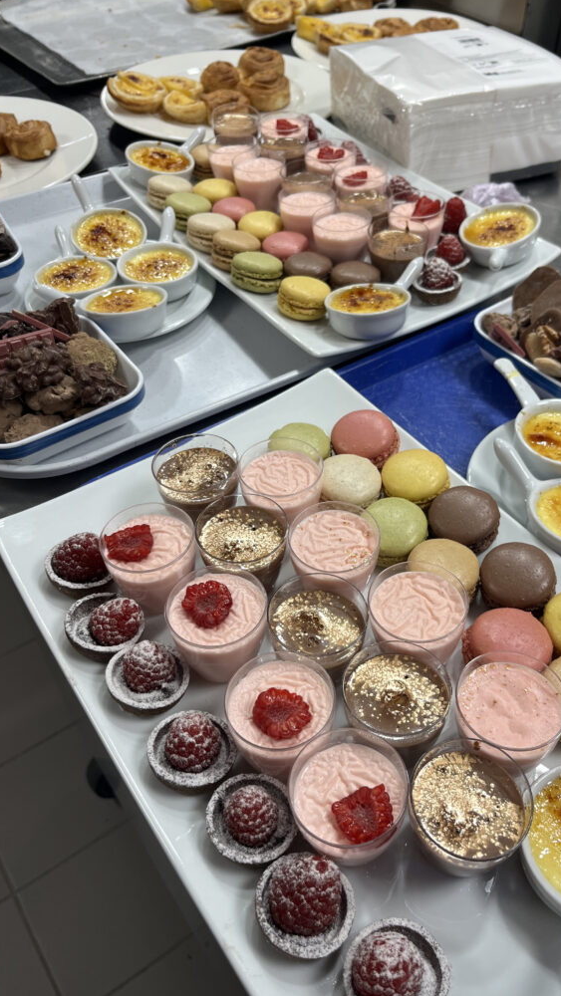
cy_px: 488
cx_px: 341
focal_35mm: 29
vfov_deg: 66.0
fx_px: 766
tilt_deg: -47.1
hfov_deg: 40.0
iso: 50
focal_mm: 5.1
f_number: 1.6
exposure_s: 1/100
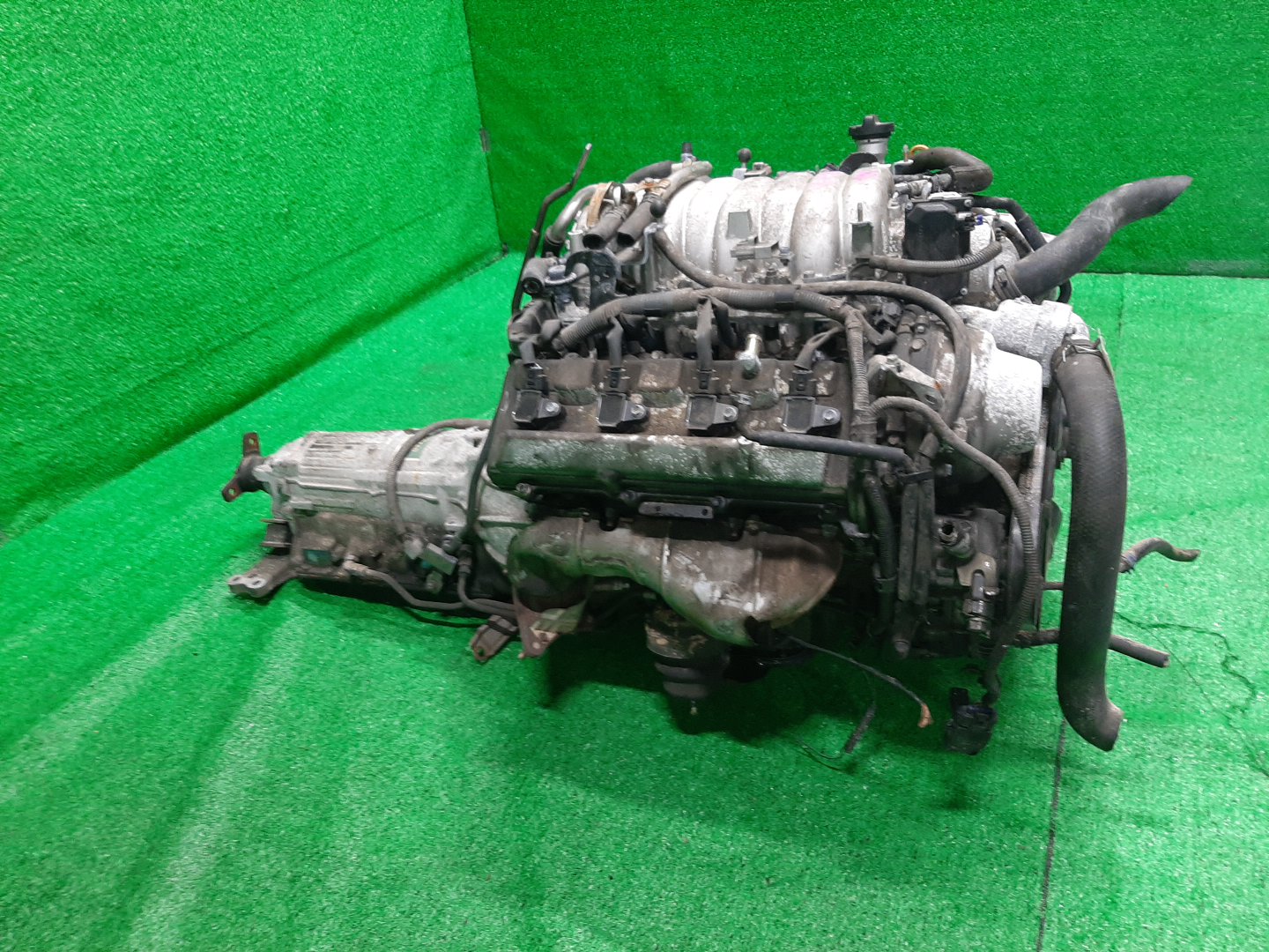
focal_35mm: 26
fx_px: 953
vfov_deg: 53.1
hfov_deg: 67.3
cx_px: 634
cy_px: 476
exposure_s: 1/50
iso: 181
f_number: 1.7
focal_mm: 3.93
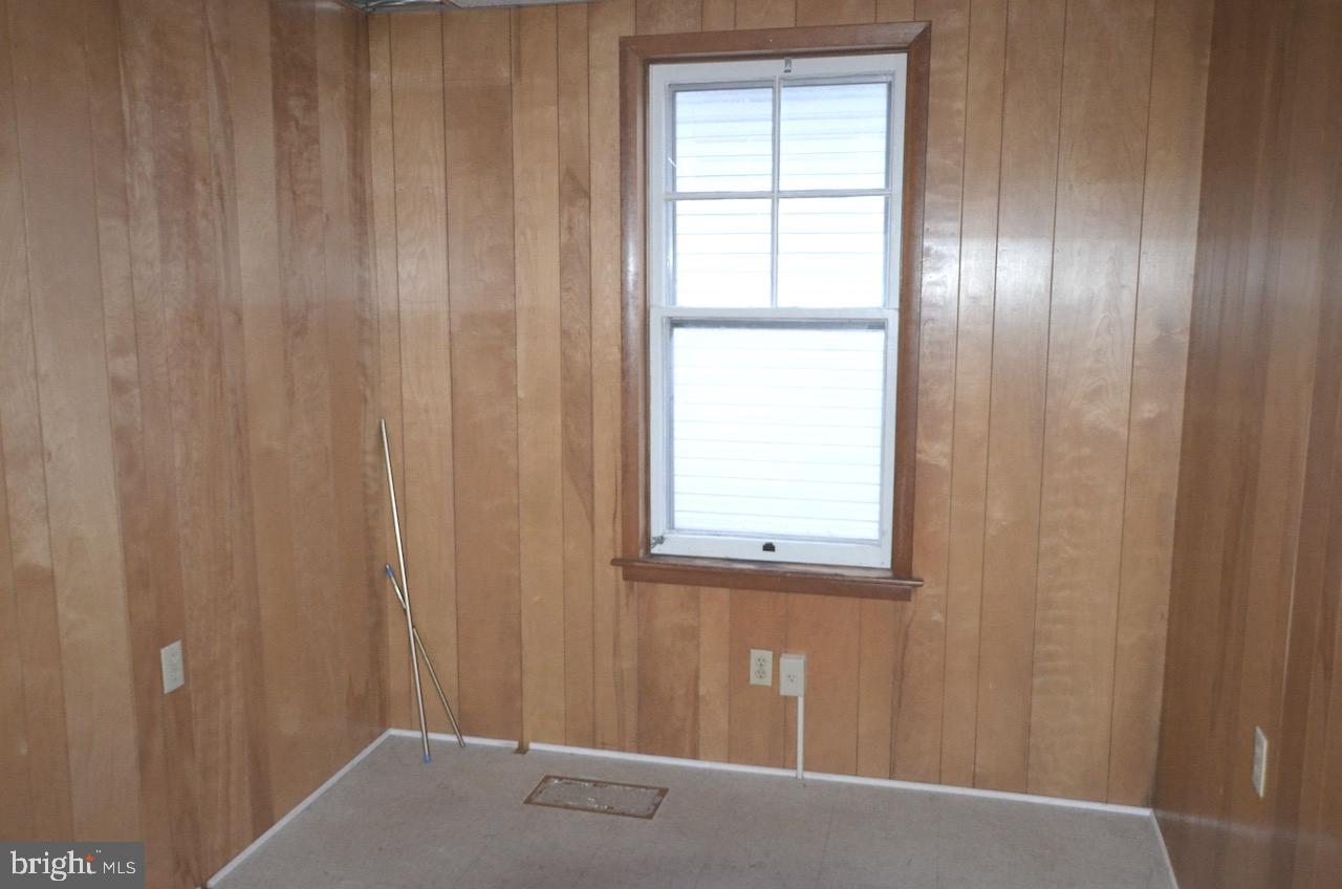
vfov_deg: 43.4
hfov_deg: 62.0
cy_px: 444
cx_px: 671
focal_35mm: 30
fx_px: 1116
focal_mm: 20
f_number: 3.5
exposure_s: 1/60
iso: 3200
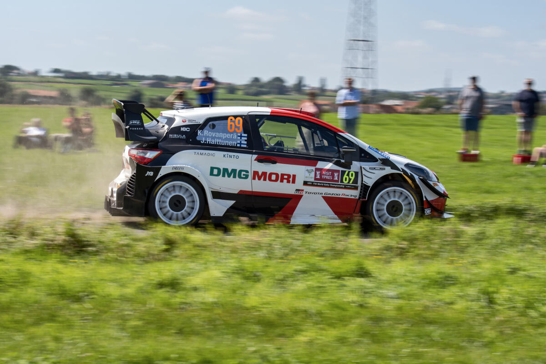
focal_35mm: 105
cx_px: 273
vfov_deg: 13.0
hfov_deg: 19.5
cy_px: 182
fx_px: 1592
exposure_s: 1/250
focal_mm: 70
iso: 64
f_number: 7.1
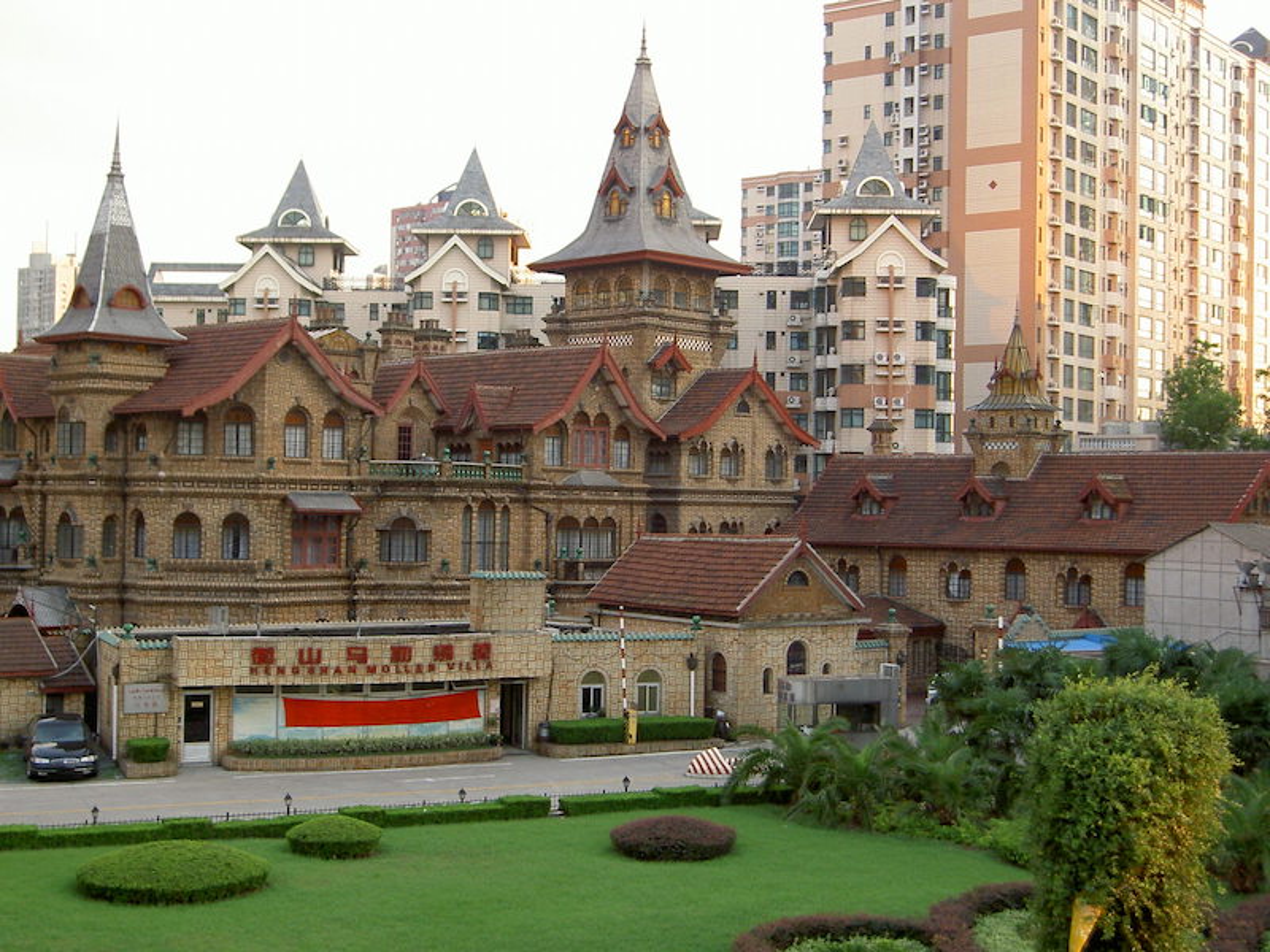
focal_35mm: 47
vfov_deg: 30.9
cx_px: 635
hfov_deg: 40.4
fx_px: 1724
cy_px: 476
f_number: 3.4
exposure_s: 1/60
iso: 100
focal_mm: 7.7
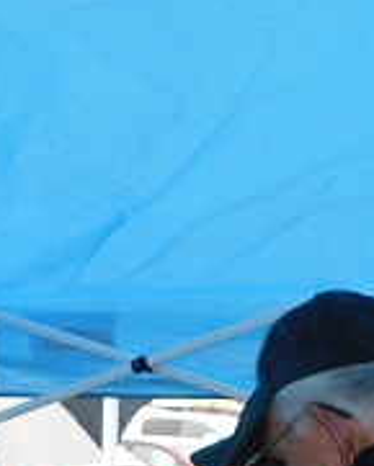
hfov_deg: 15.0
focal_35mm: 86
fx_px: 1189
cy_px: 555
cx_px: 714
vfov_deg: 20.8
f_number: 3
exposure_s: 1/30
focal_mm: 4
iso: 200
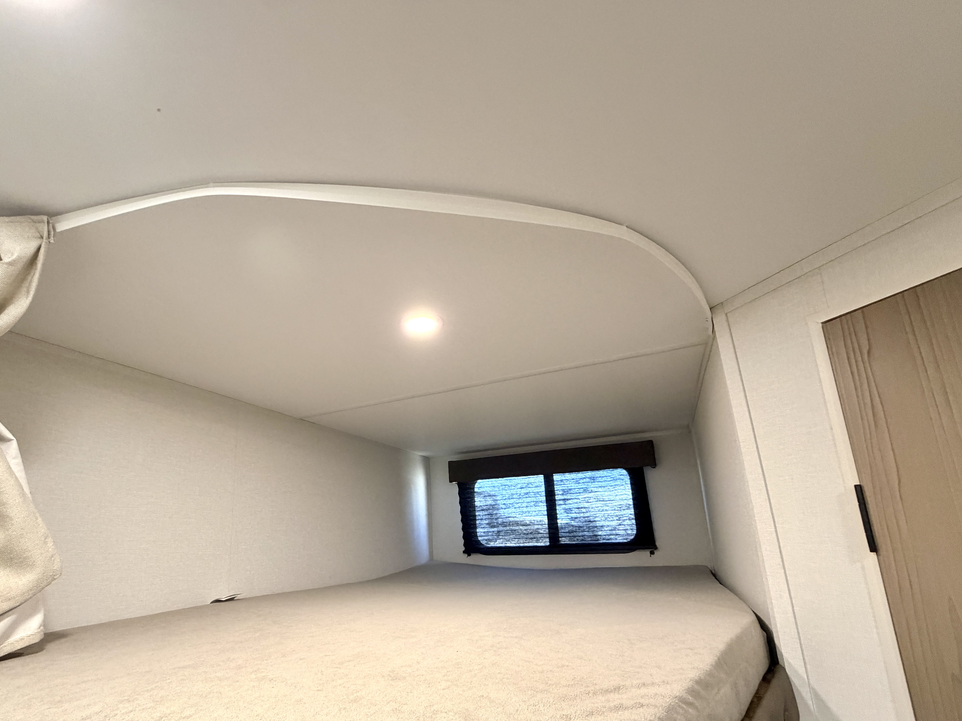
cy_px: 433
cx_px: 416
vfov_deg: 73.9
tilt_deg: +11.5
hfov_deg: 90.5
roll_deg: +0.8
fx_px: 472
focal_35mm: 17
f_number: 2.2
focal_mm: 2.22
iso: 320
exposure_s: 1/48
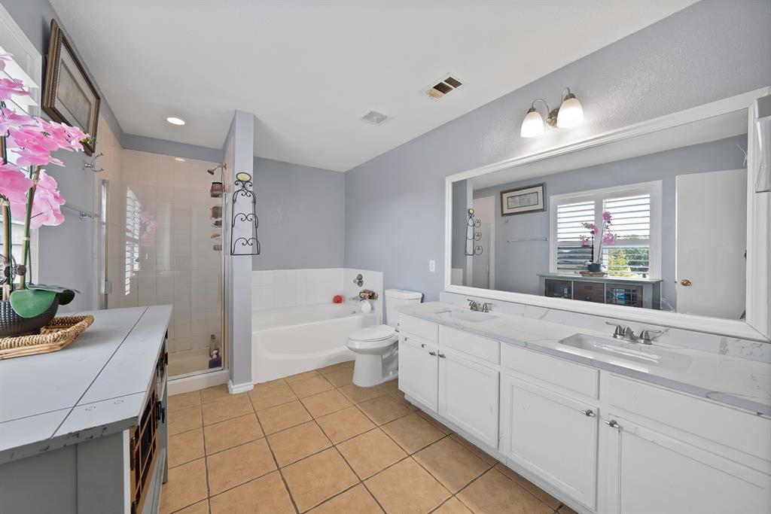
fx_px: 257
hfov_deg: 112.6
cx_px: 386
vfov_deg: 90.0
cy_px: 257
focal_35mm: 12
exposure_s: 1/10
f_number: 9
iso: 640
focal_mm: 12
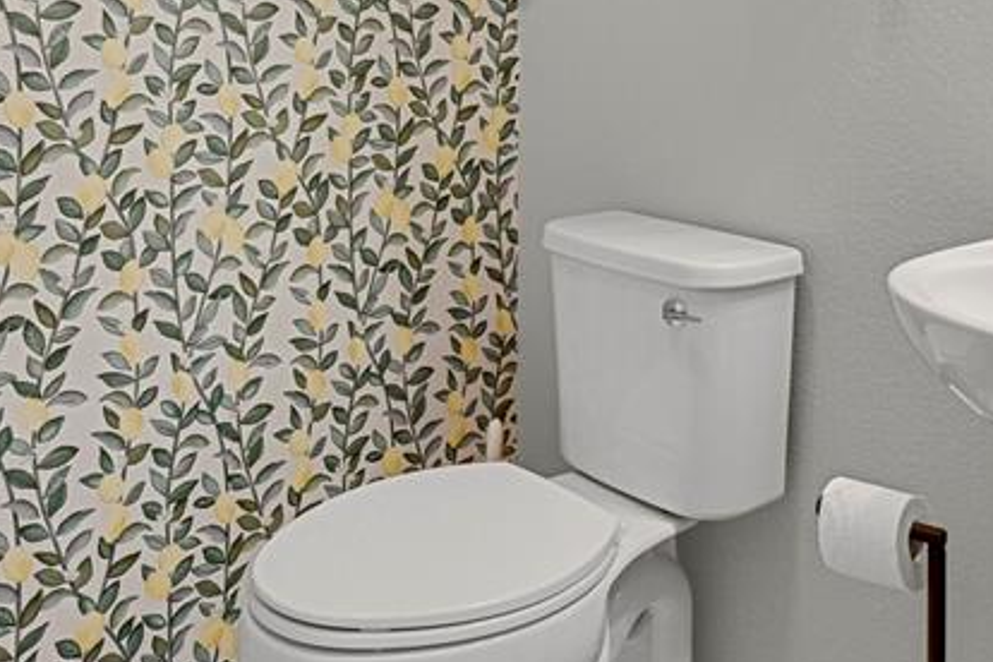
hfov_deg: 46.4
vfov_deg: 29.7
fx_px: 1158
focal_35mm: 42
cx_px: 487
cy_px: -2
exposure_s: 1/20
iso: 12800
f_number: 8
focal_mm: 17
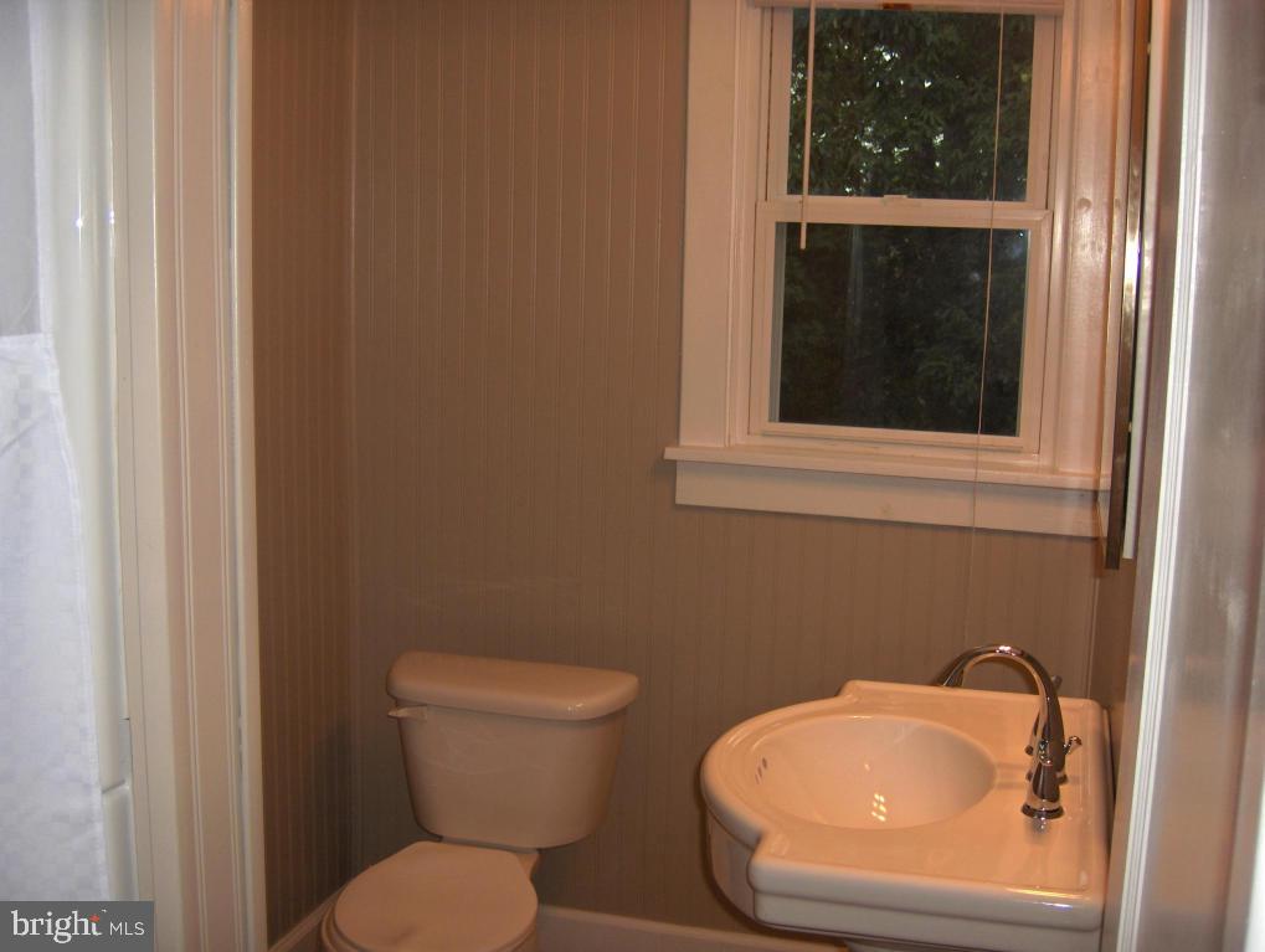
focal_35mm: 39
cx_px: 632
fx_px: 1427
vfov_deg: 36.9
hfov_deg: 47.8
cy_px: 476
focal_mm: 8
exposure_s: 1/60
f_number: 2.8
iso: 100
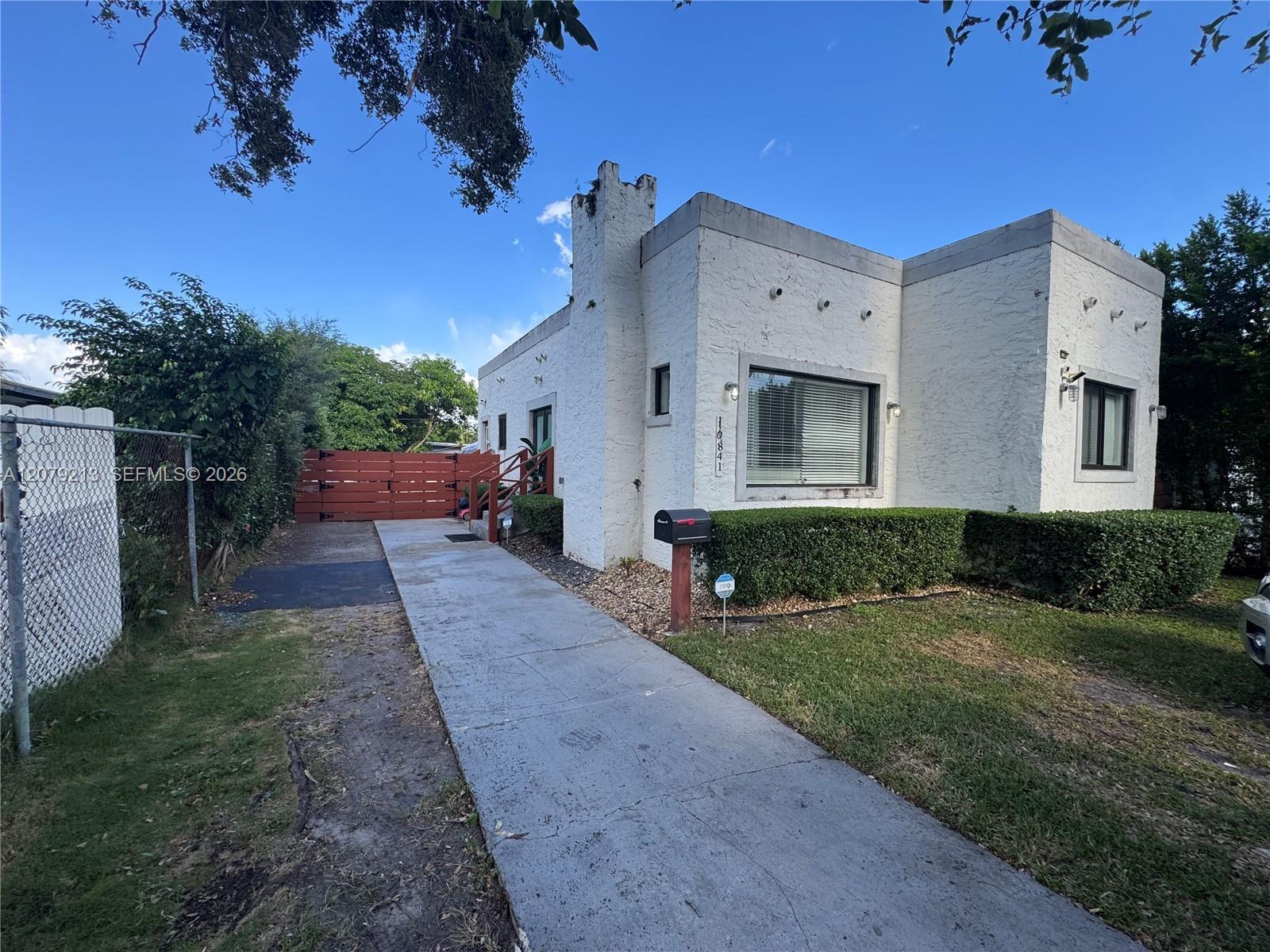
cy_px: 476
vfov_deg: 85.7
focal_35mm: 14
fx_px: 514
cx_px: 635
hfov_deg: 102.1
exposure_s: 1/403
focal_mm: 2.22
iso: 40
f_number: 2.2
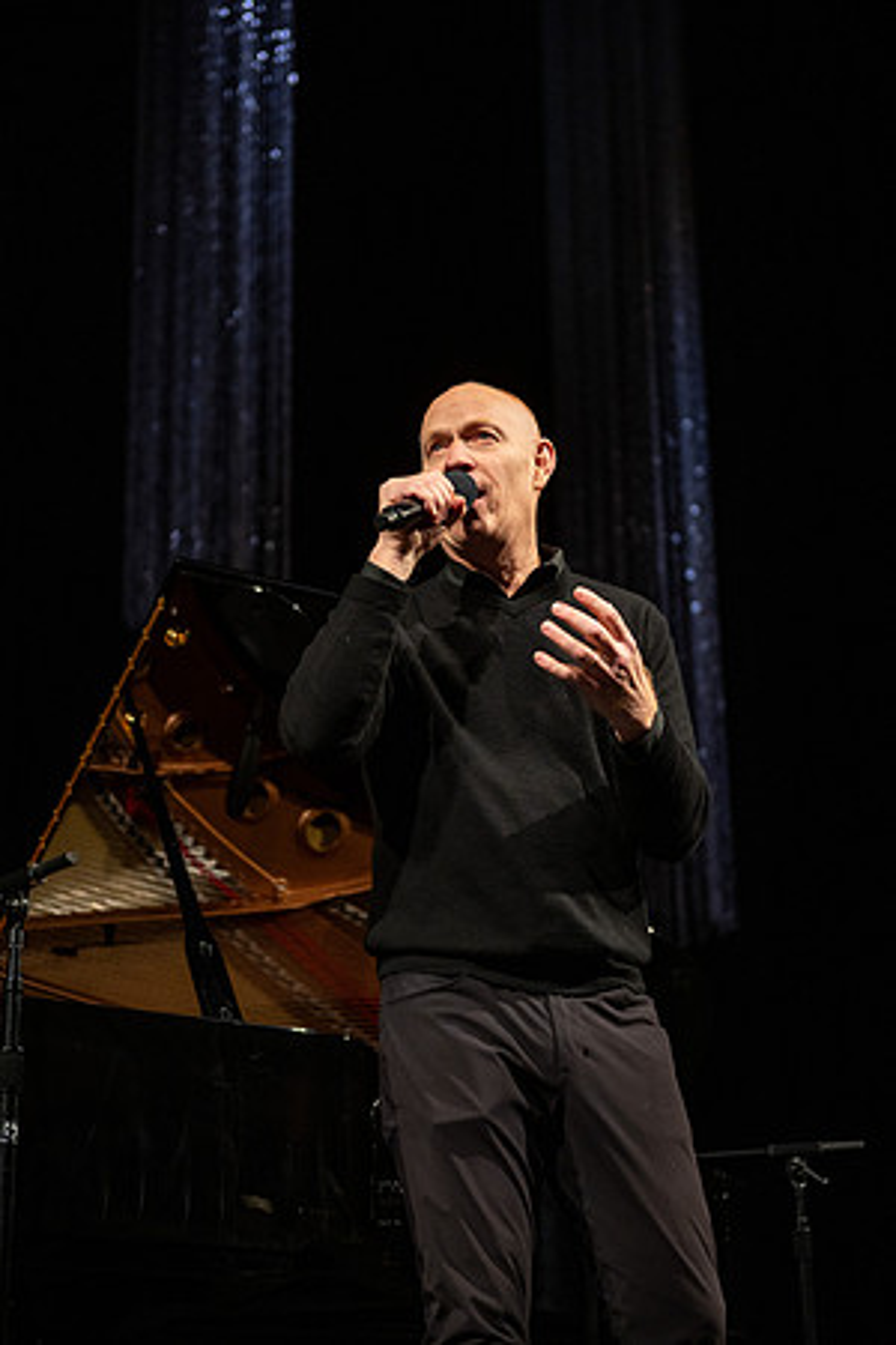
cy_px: 672
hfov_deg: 19.5
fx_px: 2613
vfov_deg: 28.8
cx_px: 448
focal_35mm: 70
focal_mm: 70
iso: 1250
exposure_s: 1/400
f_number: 2.8
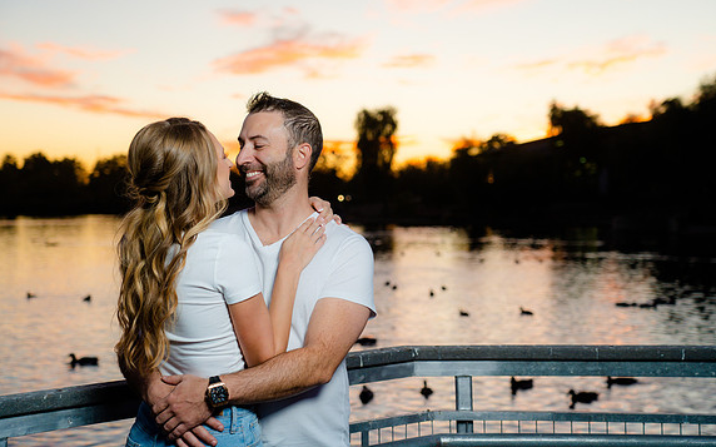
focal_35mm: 61
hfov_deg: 33.5
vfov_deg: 21.3
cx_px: 361
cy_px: 216
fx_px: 1190
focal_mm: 59
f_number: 4
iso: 640
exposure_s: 1/200
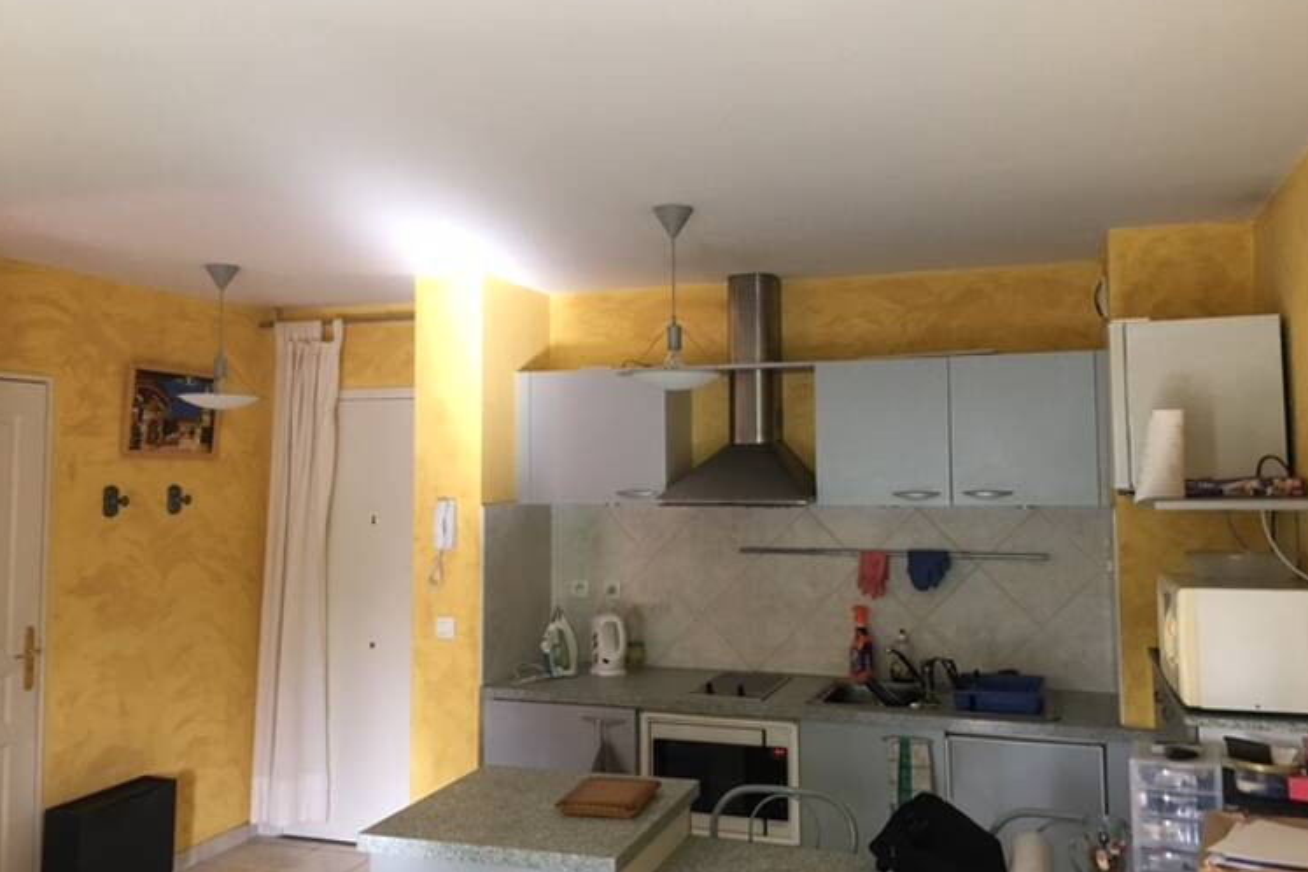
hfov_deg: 60.3
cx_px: 662
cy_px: 397
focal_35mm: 31
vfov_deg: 42.3
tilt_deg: +5.0
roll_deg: +0.8
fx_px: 1126
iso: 125
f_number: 2.2
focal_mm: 4.15
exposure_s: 1/33
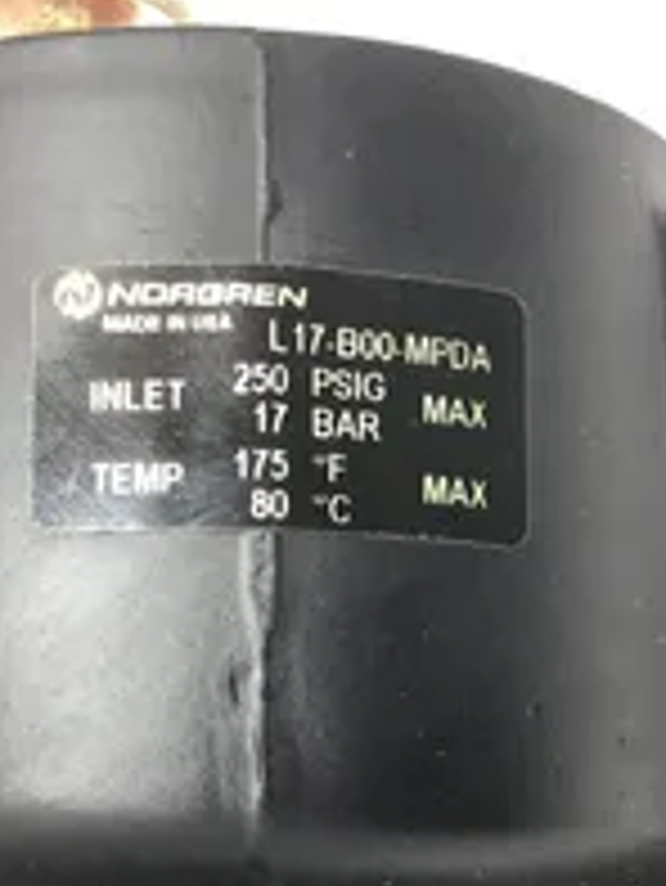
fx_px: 1614
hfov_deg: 23.3
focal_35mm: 63
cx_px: 302
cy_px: 738
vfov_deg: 29.8
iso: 25
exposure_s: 1/30
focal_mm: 3.3
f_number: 2.4
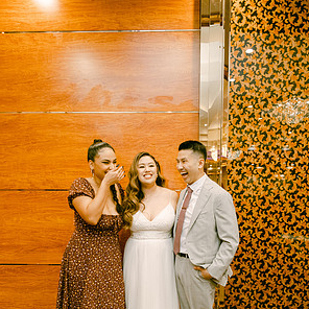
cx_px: 154
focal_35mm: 31
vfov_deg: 50.9
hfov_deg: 52.5
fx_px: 313
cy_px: 222
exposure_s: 1/125
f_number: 2.8
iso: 800
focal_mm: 16
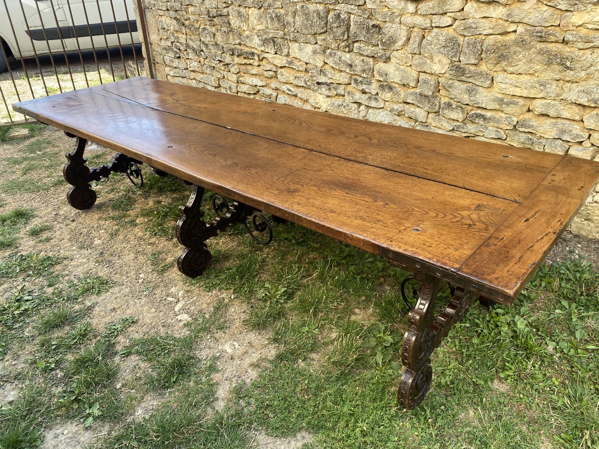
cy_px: 224
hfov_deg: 67.3
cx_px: 300
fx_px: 450
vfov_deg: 53.1
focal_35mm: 26
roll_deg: +1.5
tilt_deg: -32.5
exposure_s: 1/195
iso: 32
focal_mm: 4.25
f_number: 1.8
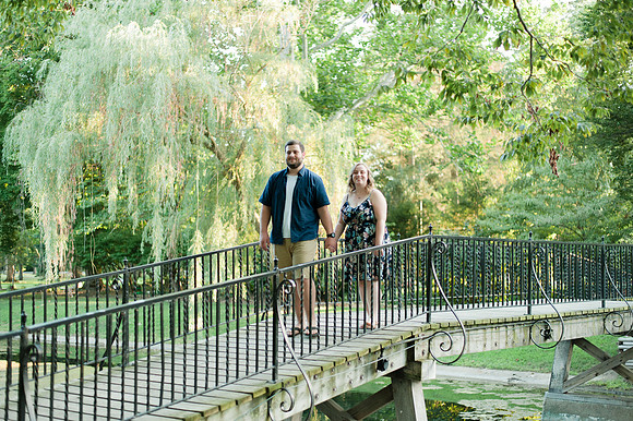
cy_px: 210
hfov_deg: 39.6
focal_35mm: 50
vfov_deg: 27.0
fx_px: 879
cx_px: 316
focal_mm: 50
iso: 640
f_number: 1.8
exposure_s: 1/500
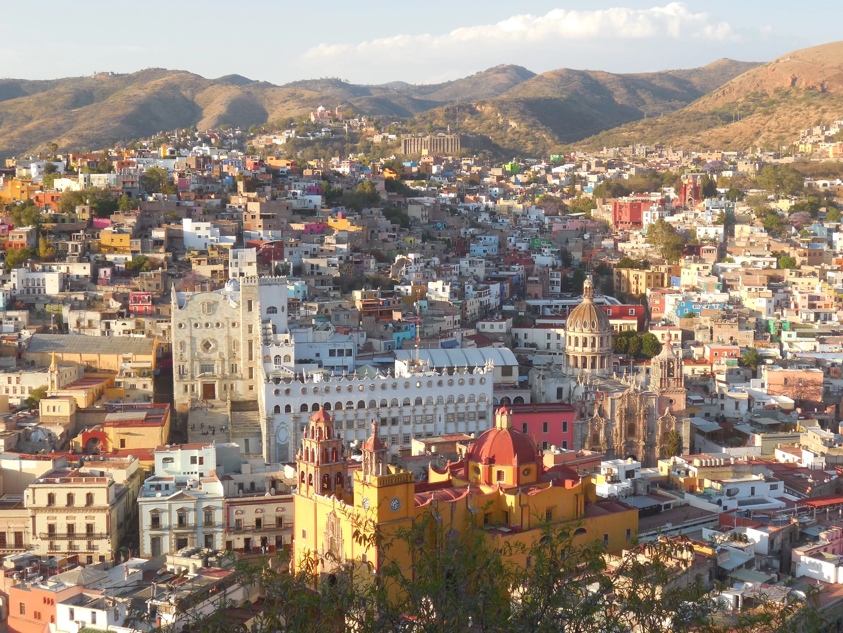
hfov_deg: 34.3
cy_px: 316
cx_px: 422
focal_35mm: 56
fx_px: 1364
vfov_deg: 26.1
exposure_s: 1/200
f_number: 5.2
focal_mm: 10
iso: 125
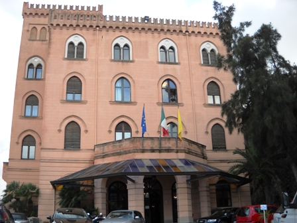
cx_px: 148
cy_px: 112
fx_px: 352
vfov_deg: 35.1
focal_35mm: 41
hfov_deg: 45.8
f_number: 3.1
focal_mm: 6.72
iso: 64
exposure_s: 1/141
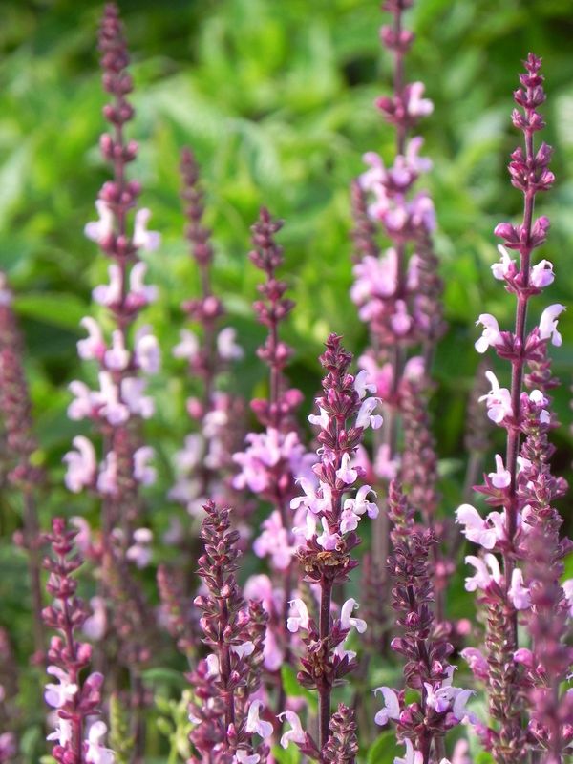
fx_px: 7438
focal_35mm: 337
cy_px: 382
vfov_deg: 5.9
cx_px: 286
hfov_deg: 4.4
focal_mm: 59.9
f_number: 5
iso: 160
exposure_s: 1/200
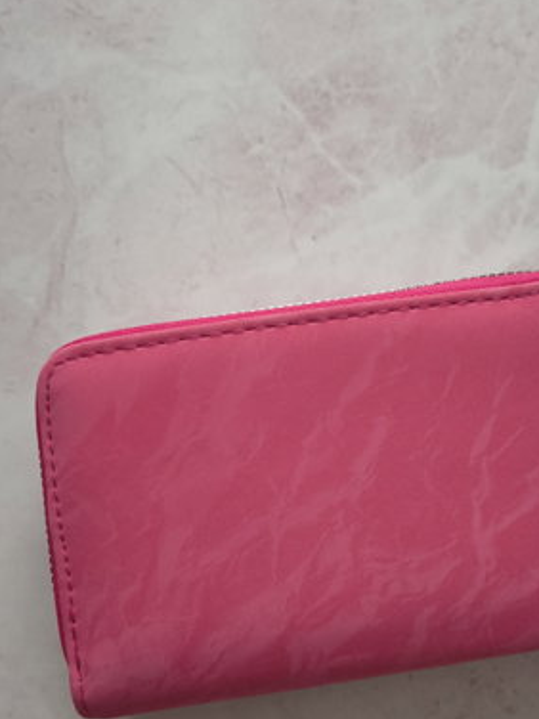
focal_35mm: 34
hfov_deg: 41.4
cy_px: 437
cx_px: 348
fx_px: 706
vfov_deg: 53.5
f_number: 1.8
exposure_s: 1/100
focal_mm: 5.56
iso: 643
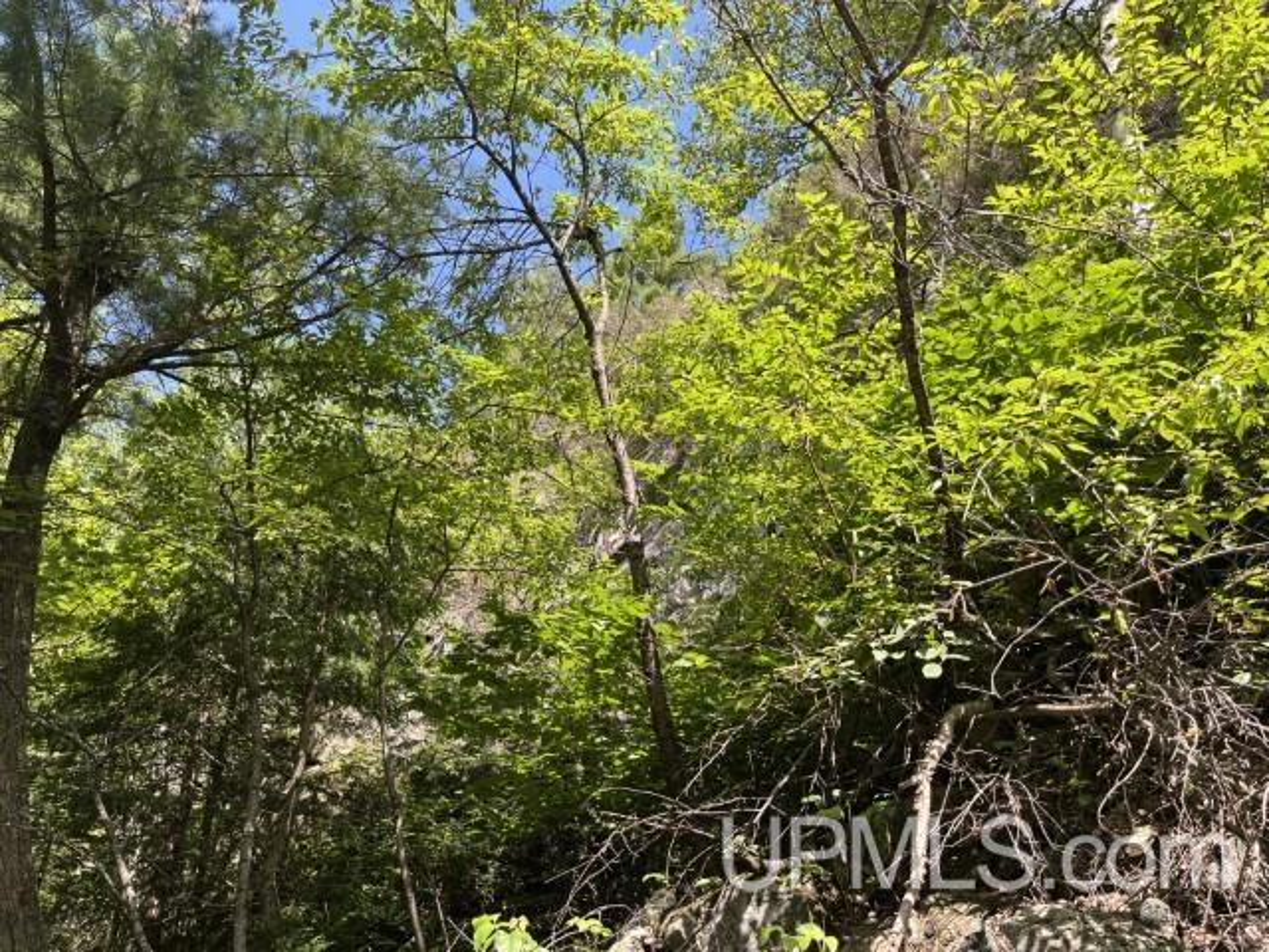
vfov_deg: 53.1
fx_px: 953
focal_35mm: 26
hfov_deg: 67.3
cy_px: 476
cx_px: 634
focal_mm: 5.1
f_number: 1.6
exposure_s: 1/705
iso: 50
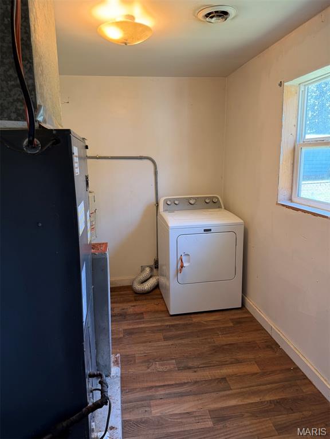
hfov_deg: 56.8
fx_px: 305
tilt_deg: -12.4
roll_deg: +0.9
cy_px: 220
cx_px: 165
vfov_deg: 71.6
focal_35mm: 24
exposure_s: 1/60
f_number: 1.78
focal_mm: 6.76
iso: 125
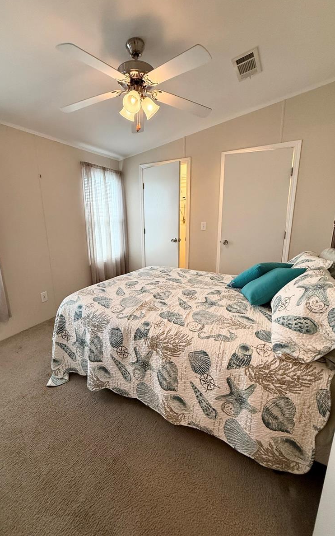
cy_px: 266
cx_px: 158
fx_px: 219
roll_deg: +1.2
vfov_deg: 101.5
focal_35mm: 15
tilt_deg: -10.9
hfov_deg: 74.7
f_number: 2.2
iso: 250
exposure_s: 1/120
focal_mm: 2.22
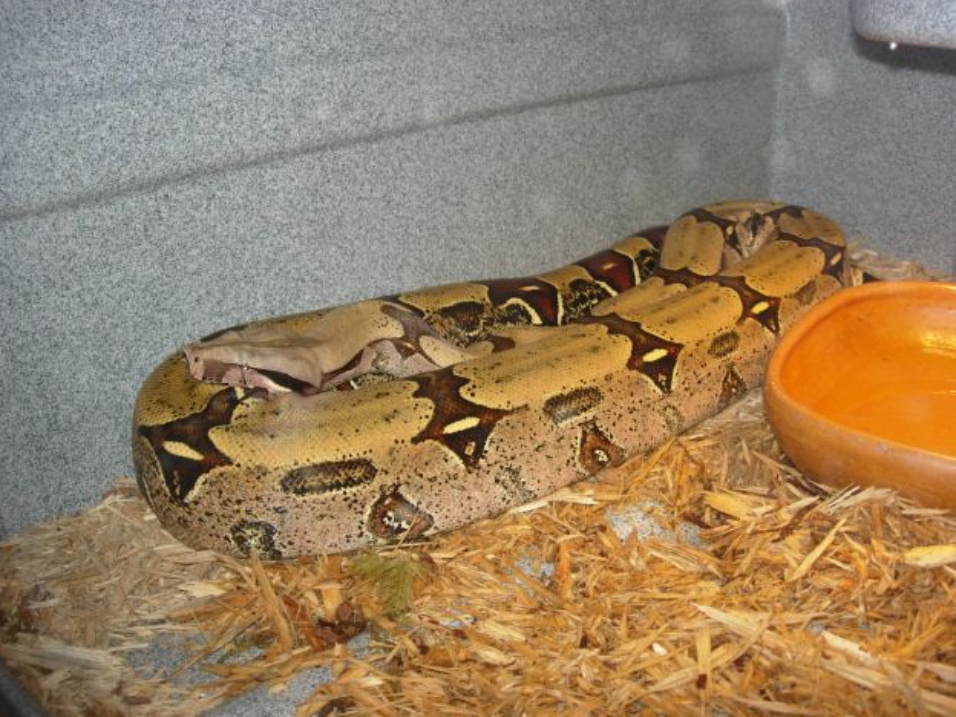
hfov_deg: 47.9
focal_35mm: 39
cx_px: 478
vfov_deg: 36.8
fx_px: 1077
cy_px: 360
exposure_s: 1/64
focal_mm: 7.8
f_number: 2.8
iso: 79
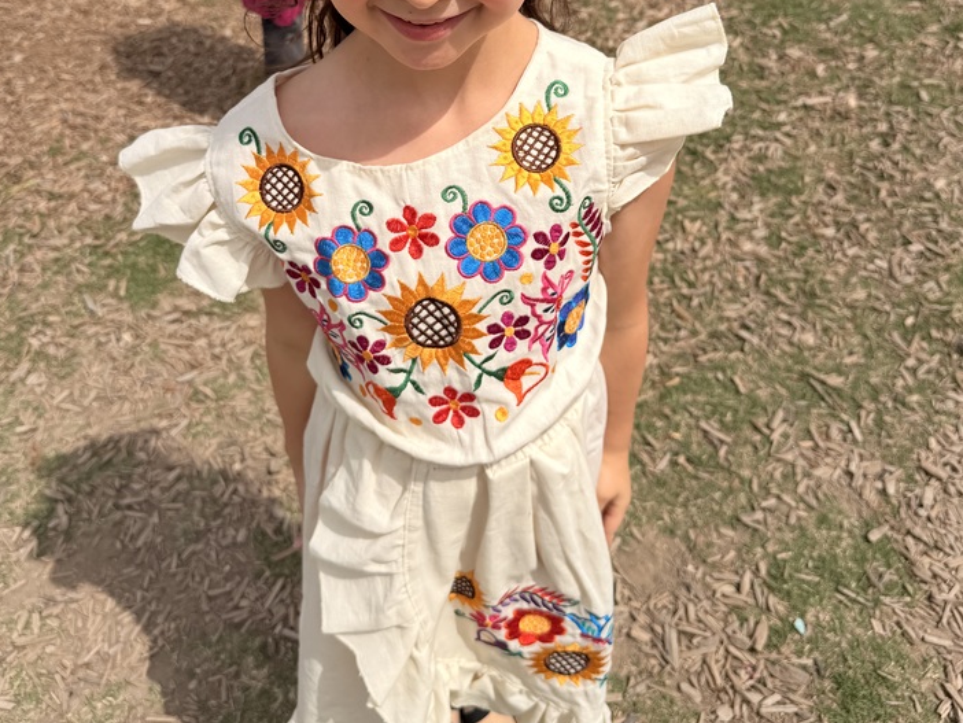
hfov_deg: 52.6
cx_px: 466
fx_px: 974
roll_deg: +2.6
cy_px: 174
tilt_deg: -37.0
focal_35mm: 35
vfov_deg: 39.5
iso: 80
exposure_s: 1/10309
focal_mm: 6.76
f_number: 1.78
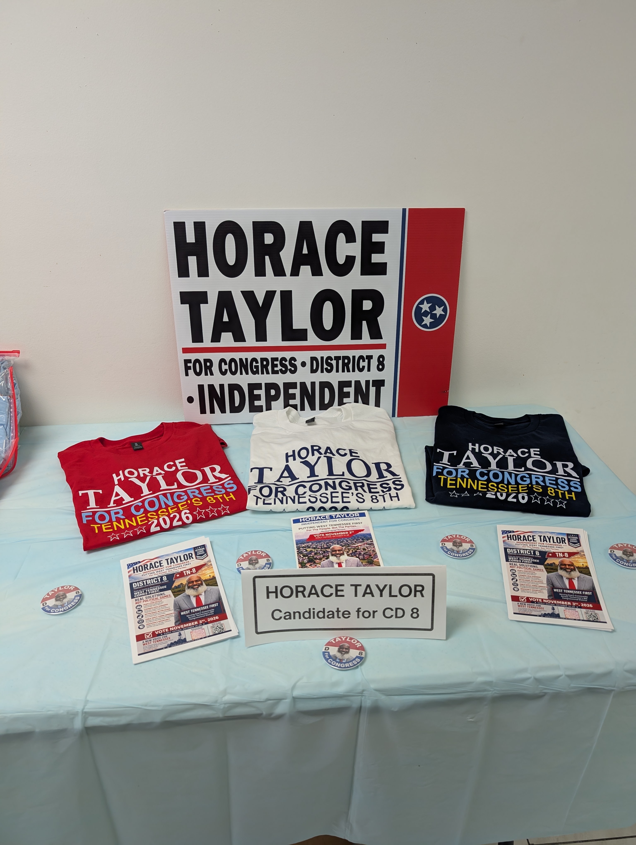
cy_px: 422
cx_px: 318
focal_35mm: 24
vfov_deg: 71.5
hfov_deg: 56.9
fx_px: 586
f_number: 1.68
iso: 41
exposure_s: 1/29.7
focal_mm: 6.9
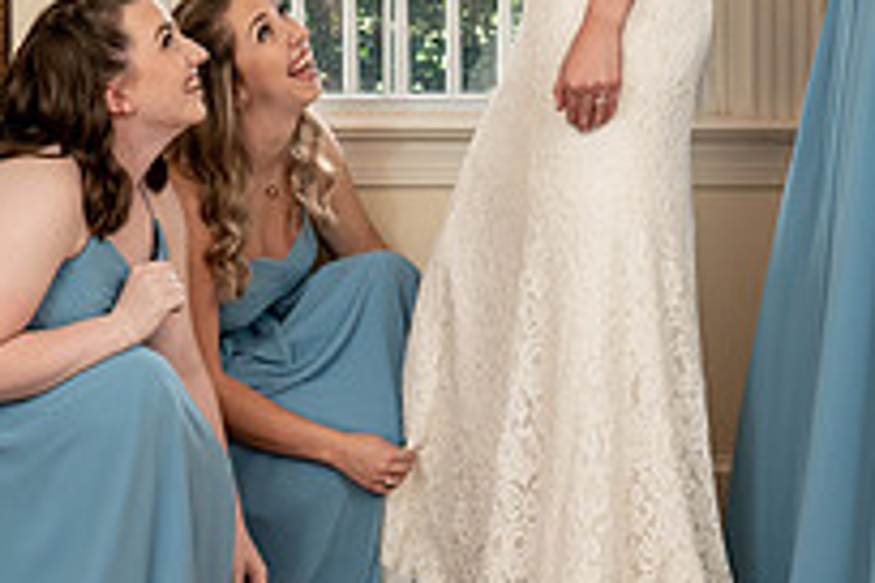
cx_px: 537
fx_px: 2698
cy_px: -49
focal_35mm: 111
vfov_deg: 12.2
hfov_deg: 18.4
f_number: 5.6
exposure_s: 1/250
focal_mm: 38
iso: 2000
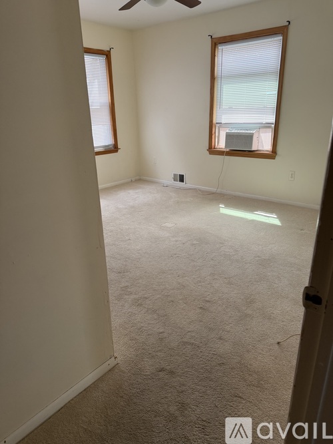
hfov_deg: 56.8
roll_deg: +1.1
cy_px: 222
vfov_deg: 71.6
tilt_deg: -20.1
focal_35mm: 24
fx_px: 308
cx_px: 166
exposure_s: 1/201
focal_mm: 6.76
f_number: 1.78
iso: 200
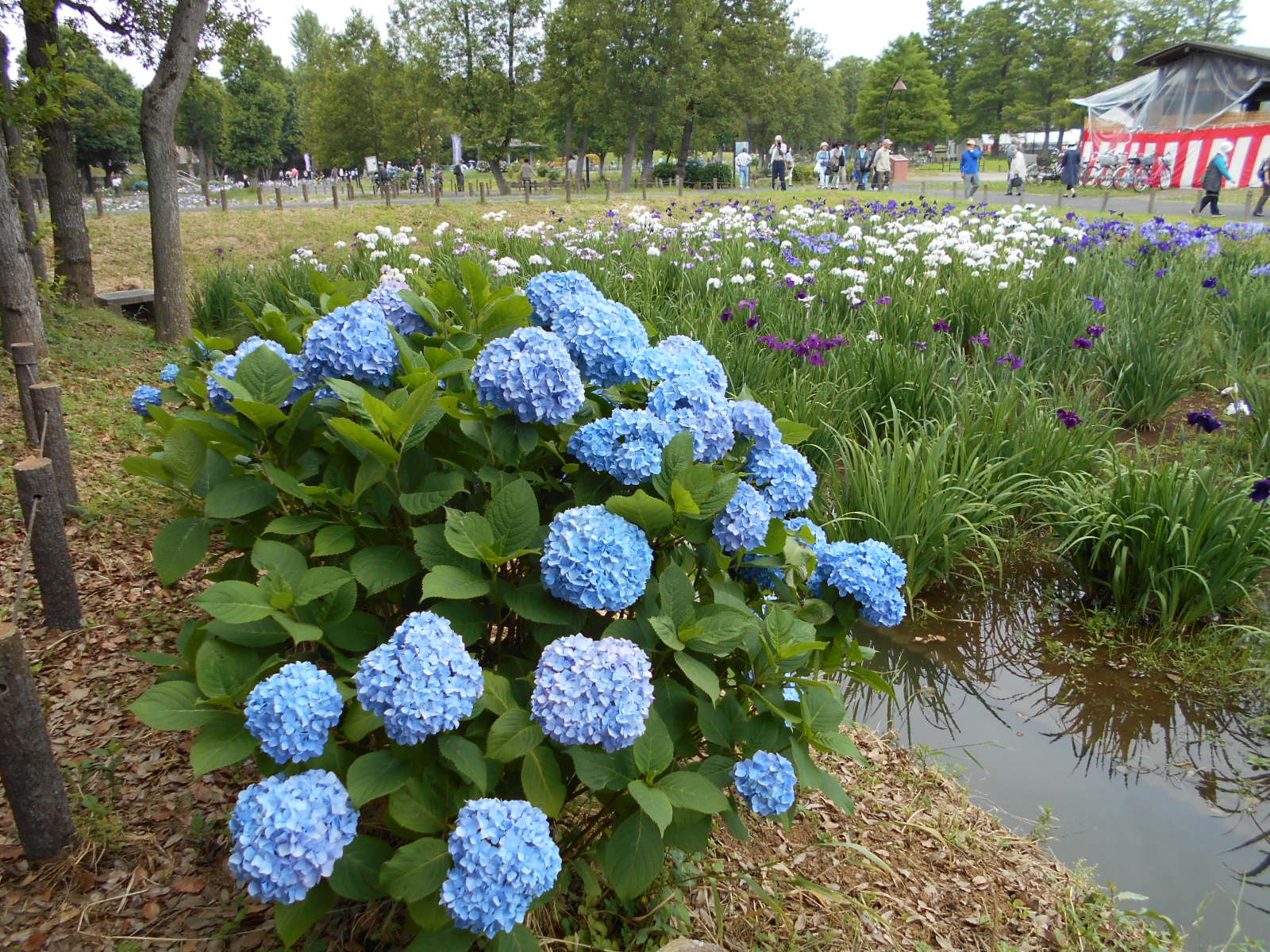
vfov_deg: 53.1
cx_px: 635
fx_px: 954
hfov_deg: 67.3
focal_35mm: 26
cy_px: 476
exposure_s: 1/320
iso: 80
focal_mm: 4.6
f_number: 3.2
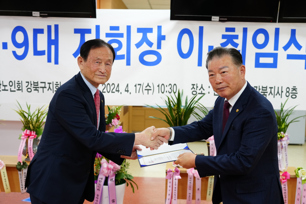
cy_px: 102
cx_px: 153
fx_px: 416
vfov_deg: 27.5
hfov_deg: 40.3
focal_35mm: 49
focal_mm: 49
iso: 1600
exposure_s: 1/160
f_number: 4
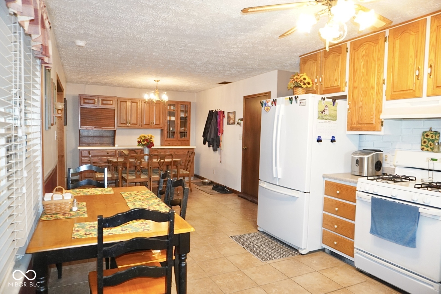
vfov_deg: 53.2
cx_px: 220
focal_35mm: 24
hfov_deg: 73.7
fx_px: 294
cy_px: 147
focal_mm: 16
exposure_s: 1/60
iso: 1600
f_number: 3.5
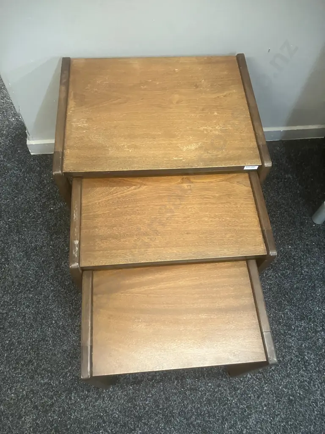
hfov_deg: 49.7
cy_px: 217
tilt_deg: -60.9
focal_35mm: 28
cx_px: 162
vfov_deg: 63.4
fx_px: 351
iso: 400
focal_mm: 3.99
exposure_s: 1/37
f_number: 1.8
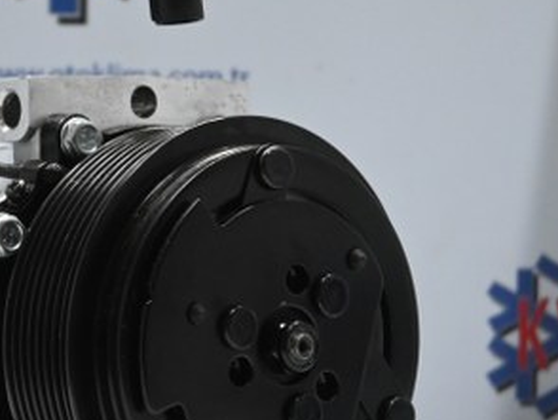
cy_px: 234
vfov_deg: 10.1
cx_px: 8
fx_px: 2372
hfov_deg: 13.2
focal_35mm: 147
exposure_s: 1/80
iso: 2500
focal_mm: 50
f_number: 6.3
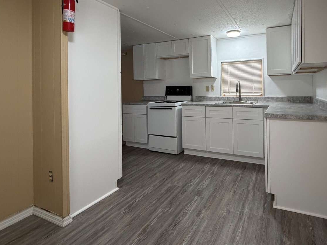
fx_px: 189
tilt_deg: +0.7
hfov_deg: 80.1
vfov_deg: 64.7
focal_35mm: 20
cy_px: 87
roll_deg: +1.6
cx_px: 206
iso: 250
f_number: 2.2
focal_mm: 2.22
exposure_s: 1/120
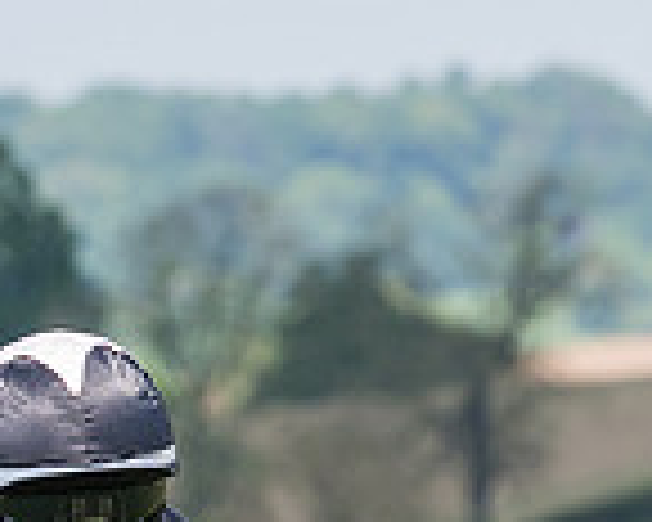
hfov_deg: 1.8
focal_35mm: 1061
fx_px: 20474
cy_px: 862
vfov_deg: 1.5
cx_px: 285
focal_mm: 145
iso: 200
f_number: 5
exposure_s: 1/1000
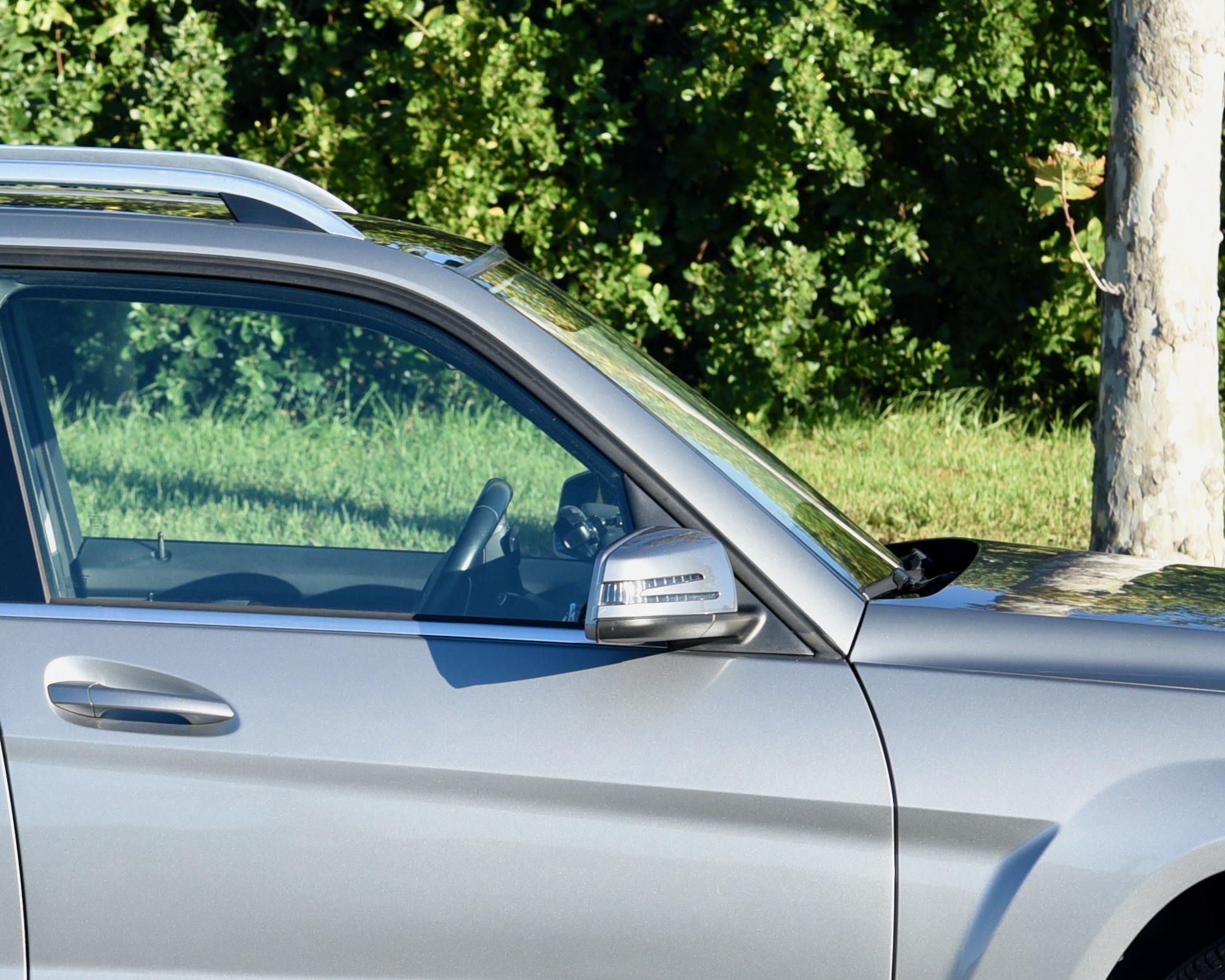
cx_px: 141
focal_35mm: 354
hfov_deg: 5.5
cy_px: 806
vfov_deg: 4.4
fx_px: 12834
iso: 200
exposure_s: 1/250
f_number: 8
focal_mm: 120
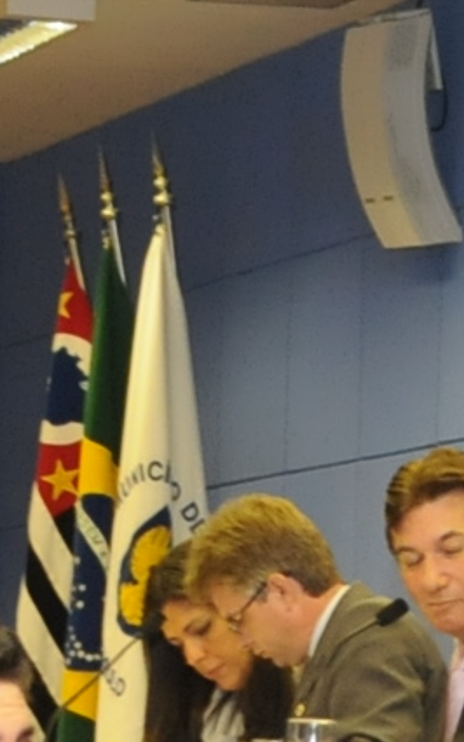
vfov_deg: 7.8
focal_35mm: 266
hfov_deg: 4.9
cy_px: 890
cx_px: 379
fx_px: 5373
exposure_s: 1/50
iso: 800
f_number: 4.5
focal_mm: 23
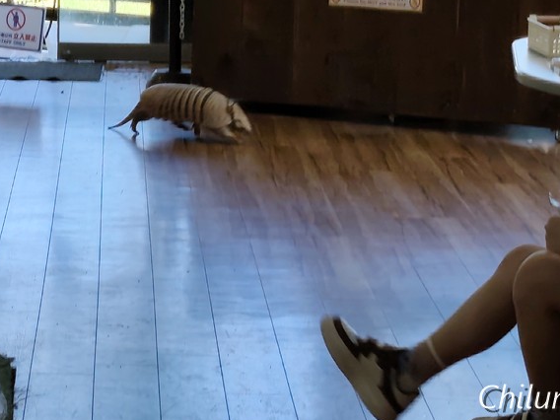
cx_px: 135
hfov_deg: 12.7
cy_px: 54
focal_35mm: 155
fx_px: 2508
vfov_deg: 9.5
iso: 50
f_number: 1.7
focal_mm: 6.07
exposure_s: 1/120
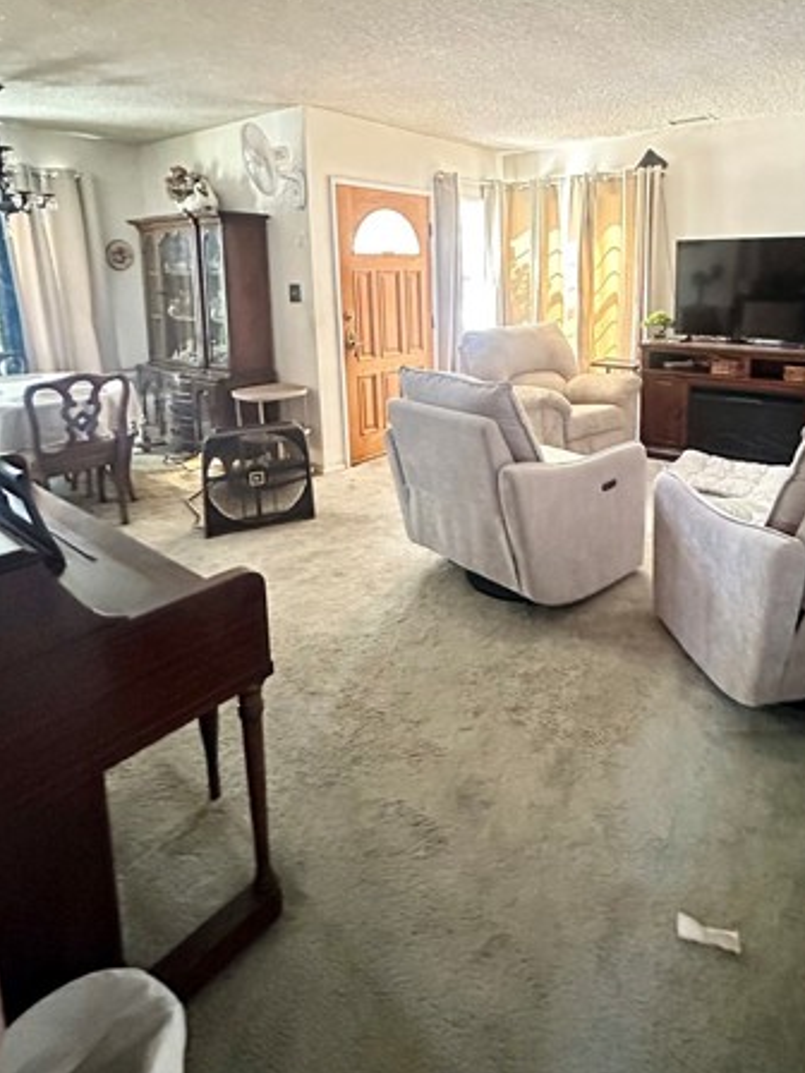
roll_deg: -0.8
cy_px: 366
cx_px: 534
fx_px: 620
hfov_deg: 64.3
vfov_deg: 79.3
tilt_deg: -6.6
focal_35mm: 20
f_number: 2.2
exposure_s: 1/30
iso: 1600
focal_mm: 2.22
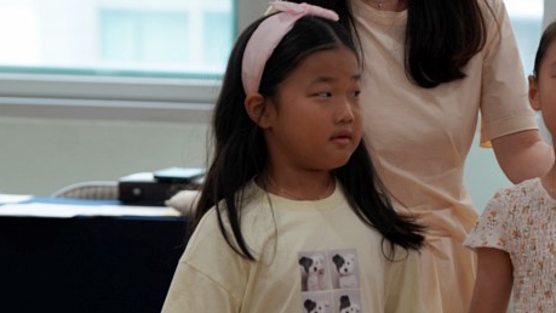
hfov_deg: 10.9
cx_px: 464
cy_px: 229
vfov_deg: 6.2
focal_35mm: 197
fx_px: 2904
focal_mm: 96
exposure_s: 1/160
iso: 640
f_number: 4
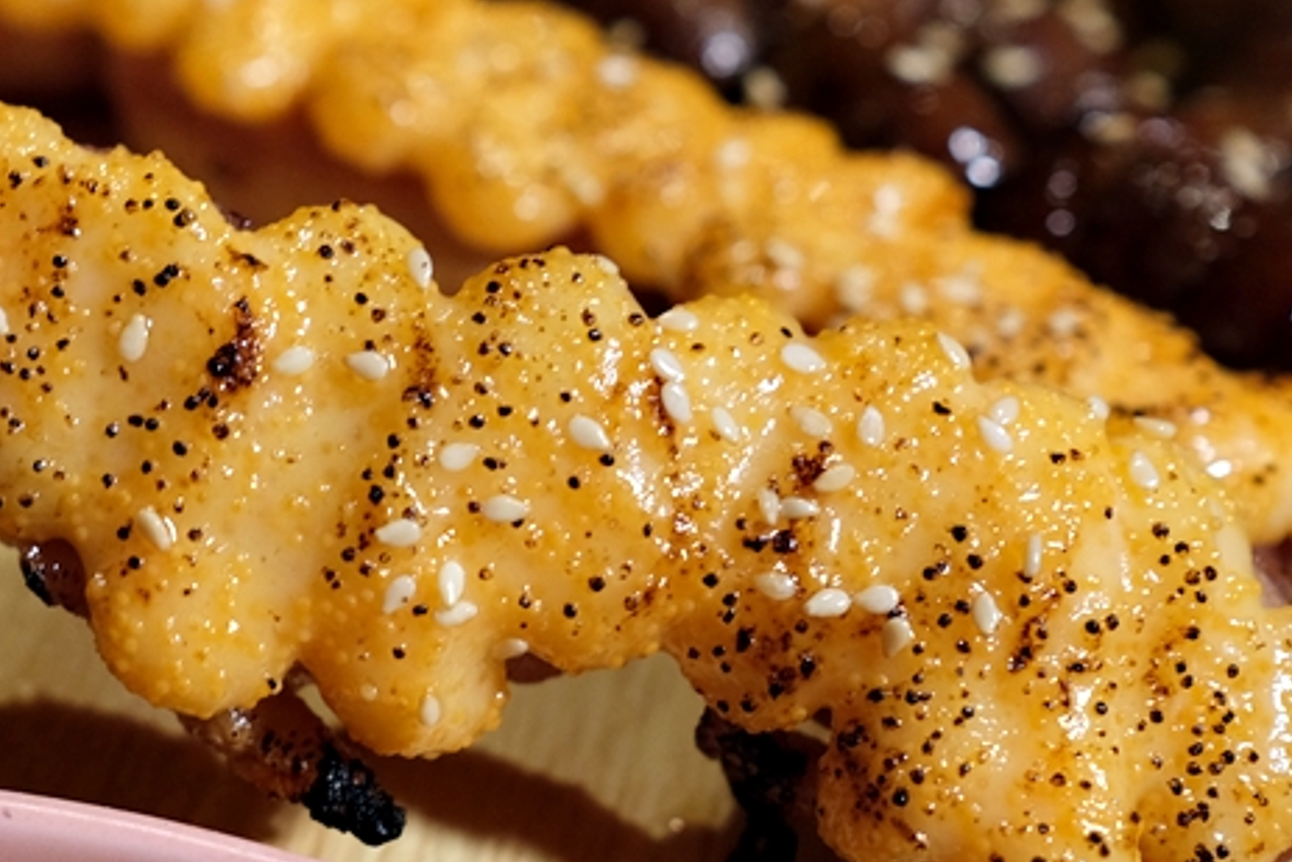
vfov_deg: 20.0
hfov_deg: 28.4
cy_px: 363
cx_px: 109
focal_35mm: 68
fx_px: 2441
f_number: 2.8
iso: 1000
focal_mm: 23
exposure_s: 1/100
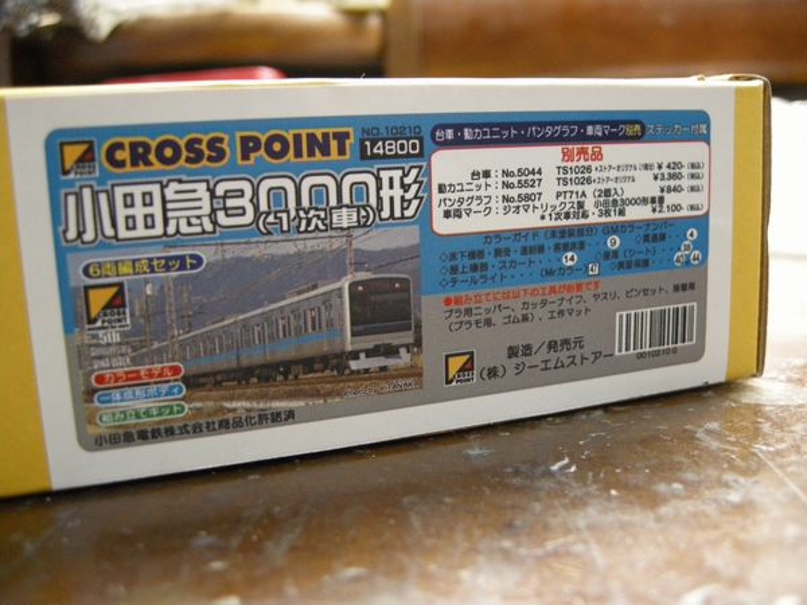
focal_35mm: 35
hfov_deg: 52.6
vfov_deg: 40.7
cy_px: 302
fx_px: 816
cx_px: 404
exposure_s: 1/28.6
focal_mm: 7.5
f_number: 2.7
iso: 400
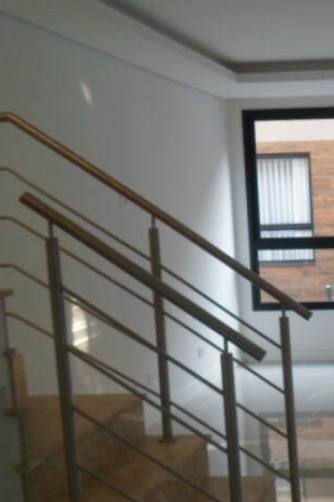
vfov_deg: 34.7
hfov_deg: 21.4
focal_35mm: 57
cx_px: 441
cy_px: 333
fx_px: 794
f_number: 2.5
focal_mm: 4.5
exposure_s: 1/45
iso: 80
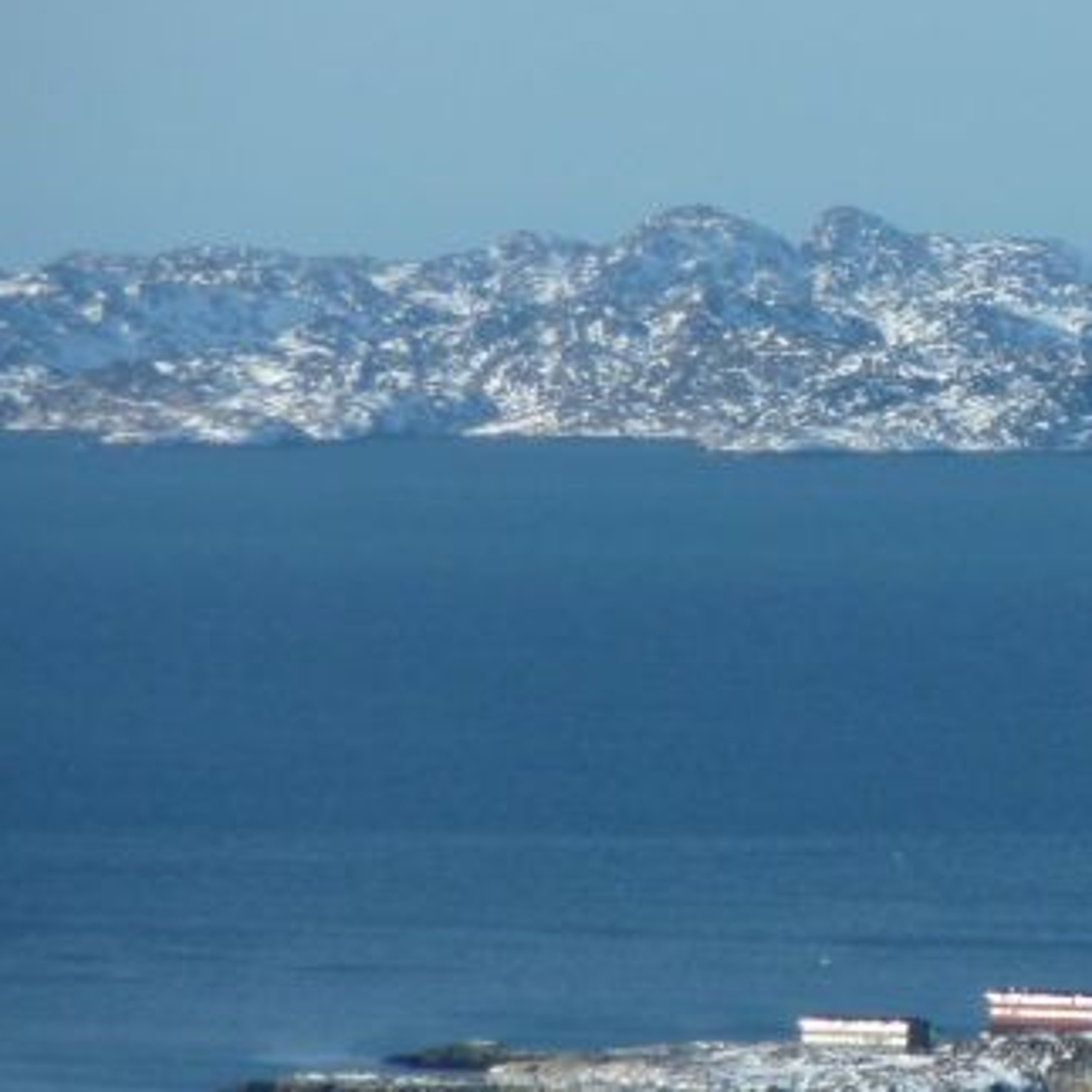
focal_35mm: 656
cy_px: 595
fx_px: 23413
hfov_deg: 2.7
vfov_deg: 2.7
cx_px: 1264
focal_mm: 49.2
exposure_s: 1/500
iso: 80
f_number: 5.6
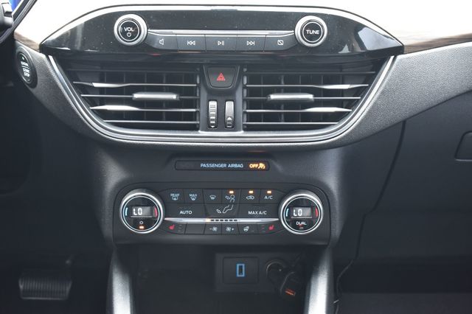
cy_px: 157
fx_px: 590
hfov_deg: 43.6
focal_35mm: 45
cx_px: 236
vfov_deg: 29.8
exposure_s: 1/15
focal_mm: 30
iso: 900
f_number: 6.3
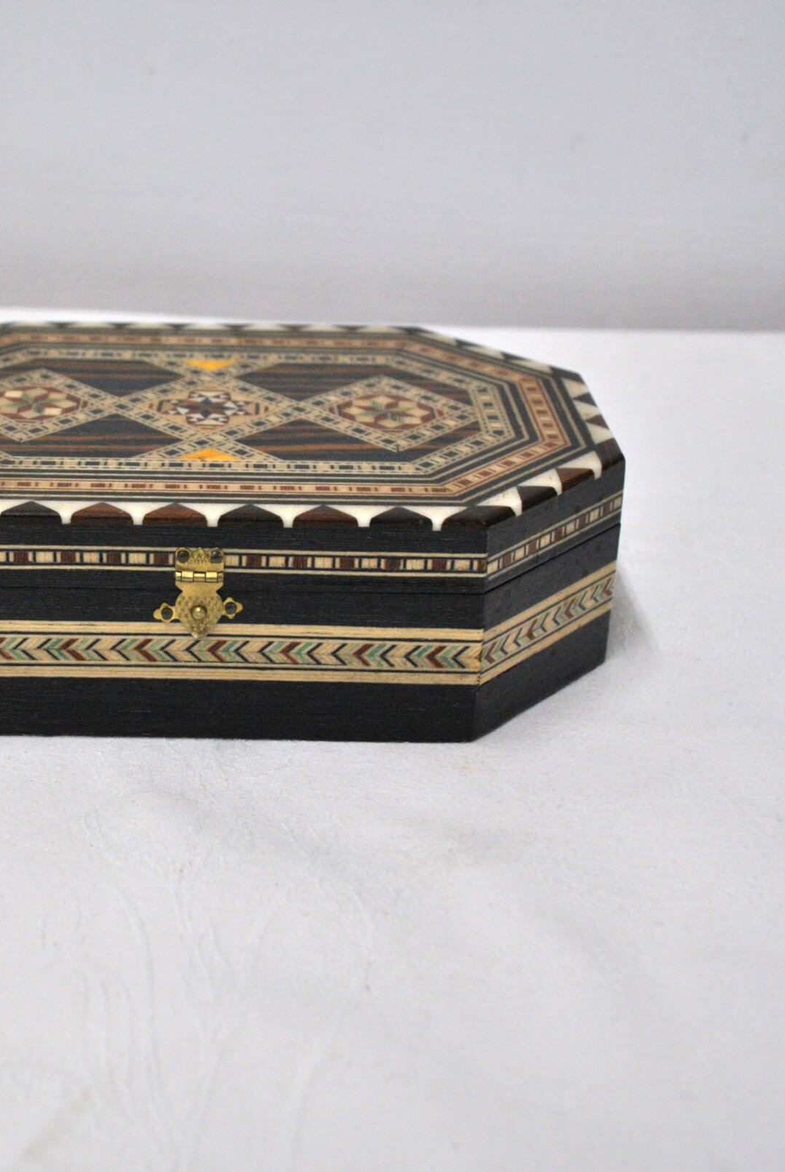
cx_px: 182
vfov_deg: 34.9
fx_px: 1858
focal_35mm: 57
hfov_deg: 23.6
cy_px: 493
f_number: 4
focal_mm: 24
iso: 400
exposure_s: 1/100
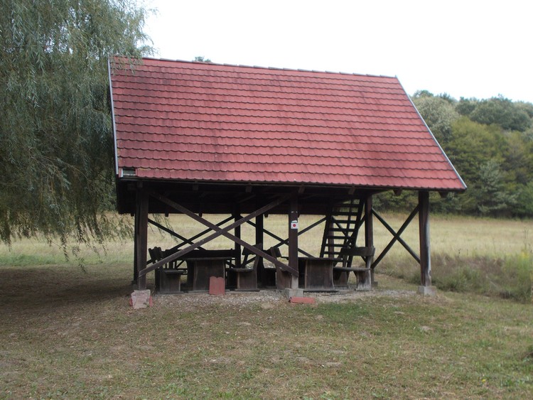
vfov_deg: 36.8
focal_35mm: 39
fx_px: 601
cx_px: 266
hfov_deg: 47.8
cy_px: 200
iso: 80
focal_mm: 6.9
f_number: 3.9
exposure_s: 1/200
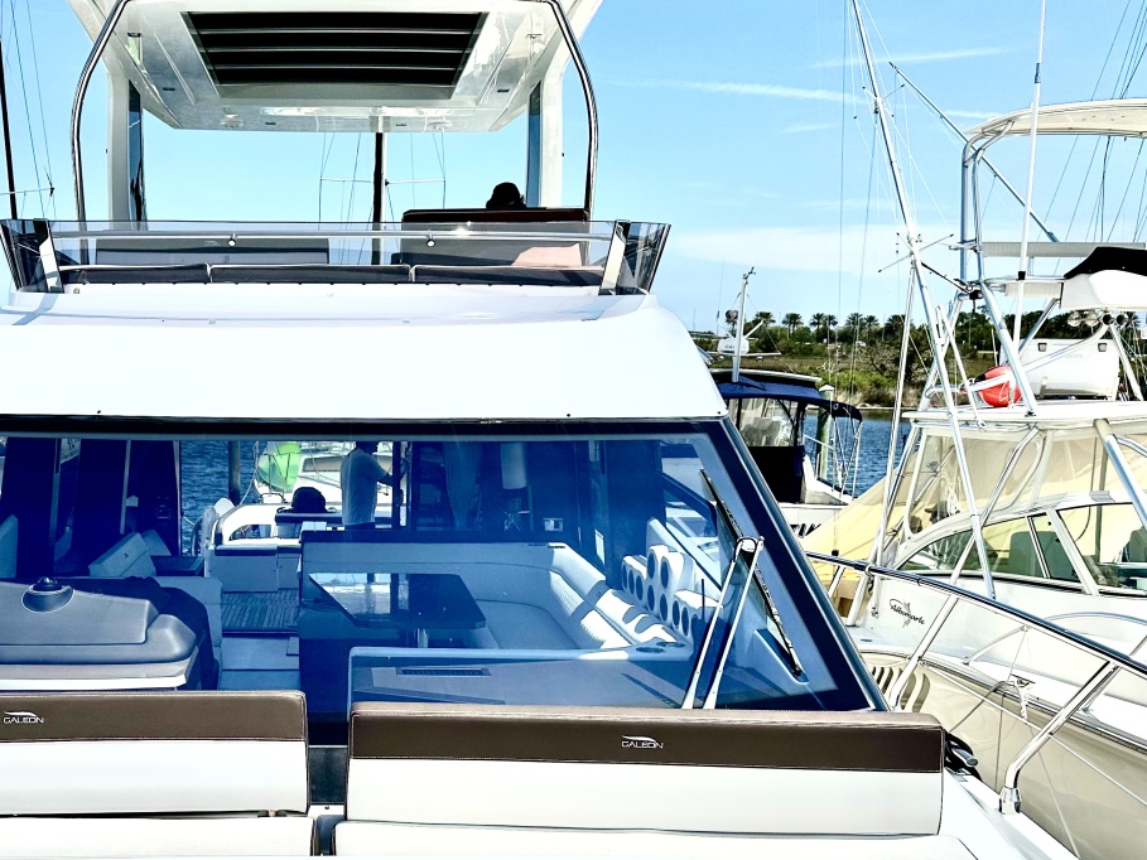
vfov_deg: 37.4
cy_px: 552
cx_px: 326
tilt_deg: -9.0
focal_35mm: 38
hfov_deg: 47.6
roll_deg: -0.2
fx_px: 1259
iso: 100
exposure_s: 1/18519
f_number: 1.78
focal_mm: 6.86
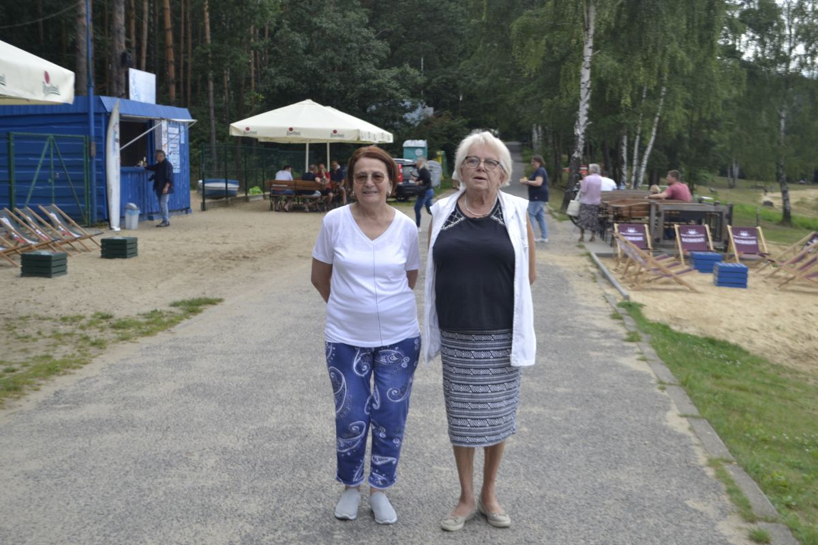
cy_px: 272
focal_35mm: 48
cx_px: 409
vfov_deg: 28.1
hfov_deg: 41.1
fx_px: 1091
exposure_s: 1/125
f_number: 5.6
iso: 100
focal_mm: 32
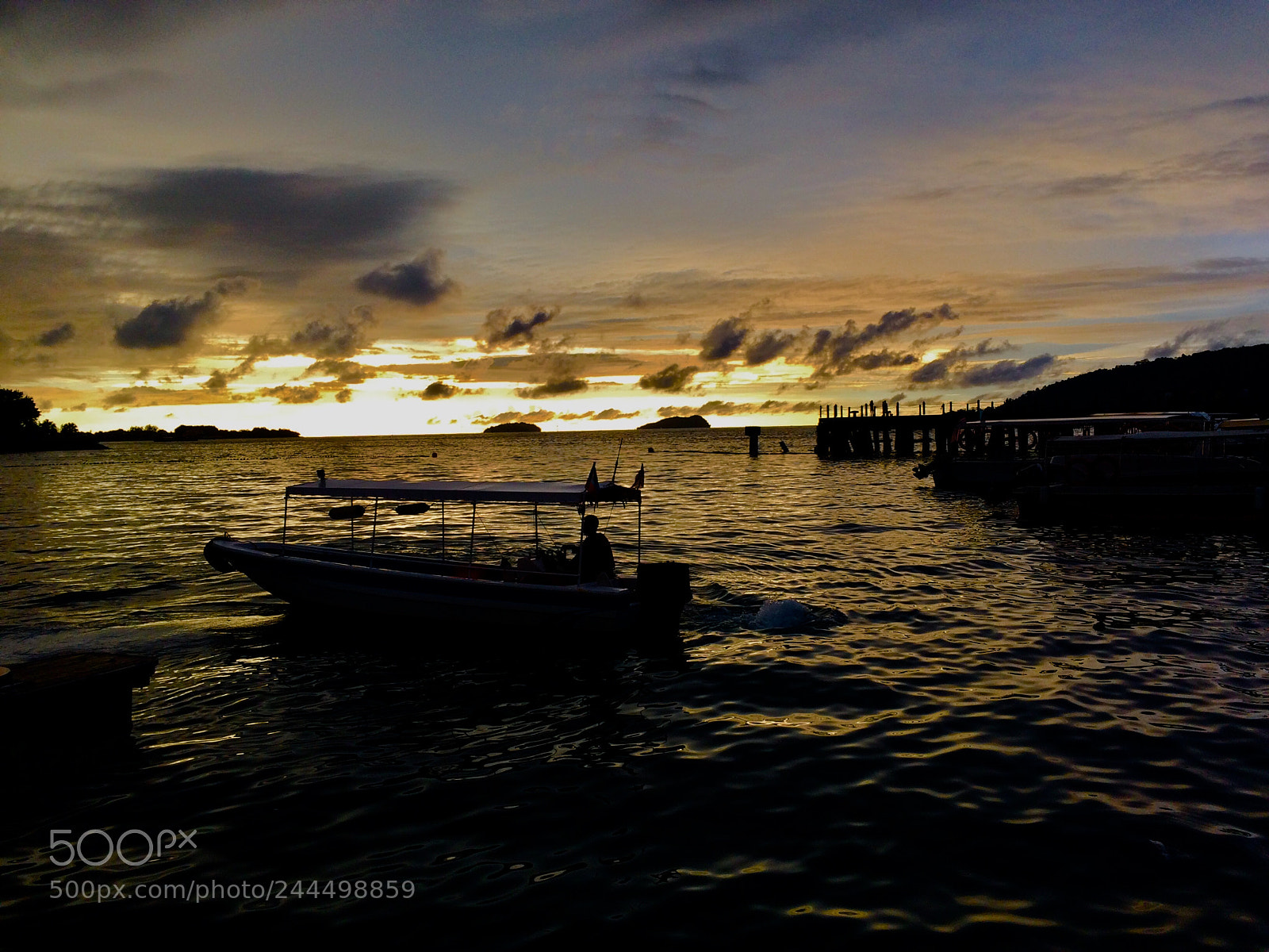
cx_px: 634
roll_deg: +0.3
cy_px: 476
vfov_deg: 48.2
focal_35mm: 29
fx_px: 1063
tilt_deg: -2.1
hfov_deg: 61.7
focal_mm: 4.15
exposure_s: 1/391
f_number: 2.2
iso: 32
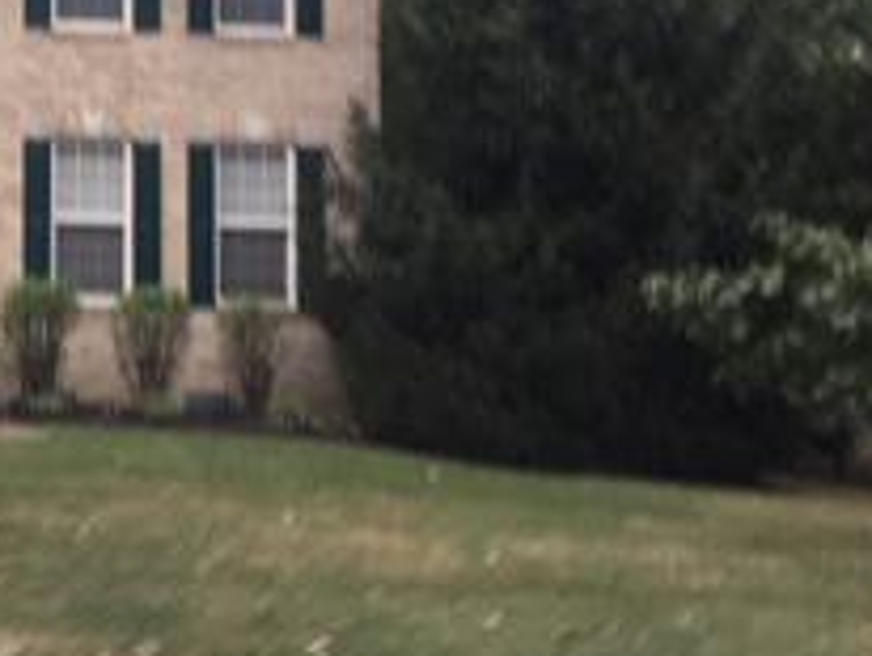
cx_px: -364
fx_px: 2270
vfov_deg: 16.3
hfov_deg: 19.5
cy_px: 110
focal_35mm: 90
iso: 32
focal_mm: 4.15
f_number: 2.2
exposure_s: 1/60
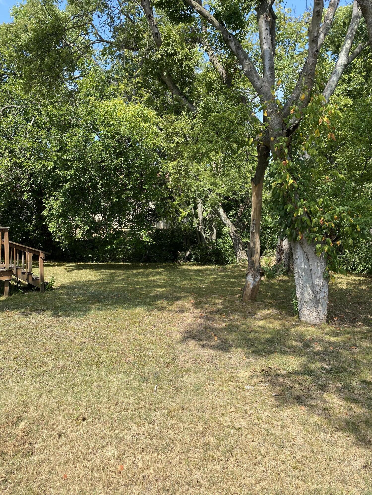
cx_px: 186
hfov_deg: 53.1
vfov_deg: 67.3
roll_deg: -0.5
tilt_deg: -3.1
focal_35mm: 26
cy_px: 248
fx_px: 373
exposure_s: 1/1272
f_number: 1.8
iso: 32
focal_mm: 4.25
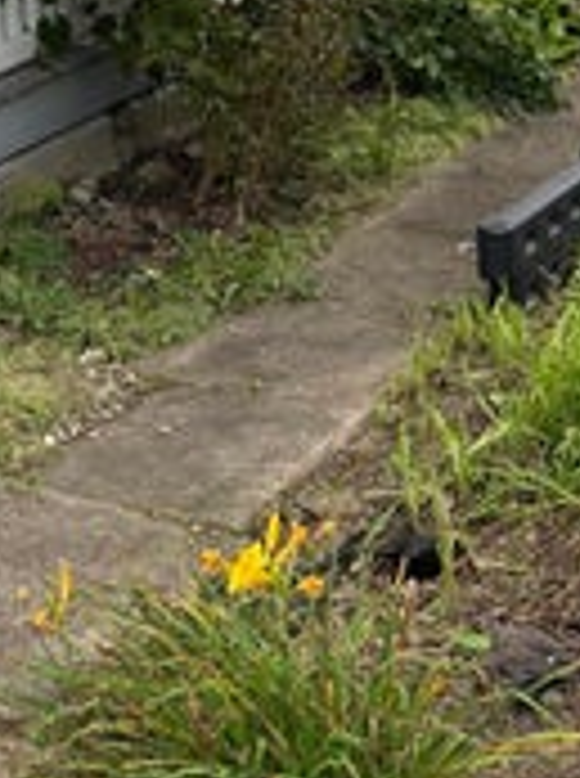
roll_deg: -0.5
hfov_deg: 16.4
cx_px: 117
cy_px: -274
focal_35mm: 89
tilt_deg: -4.0
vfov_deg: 20.0
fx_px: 1996
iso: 100
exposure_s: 1/2907
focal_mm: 6.76
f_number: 1.78
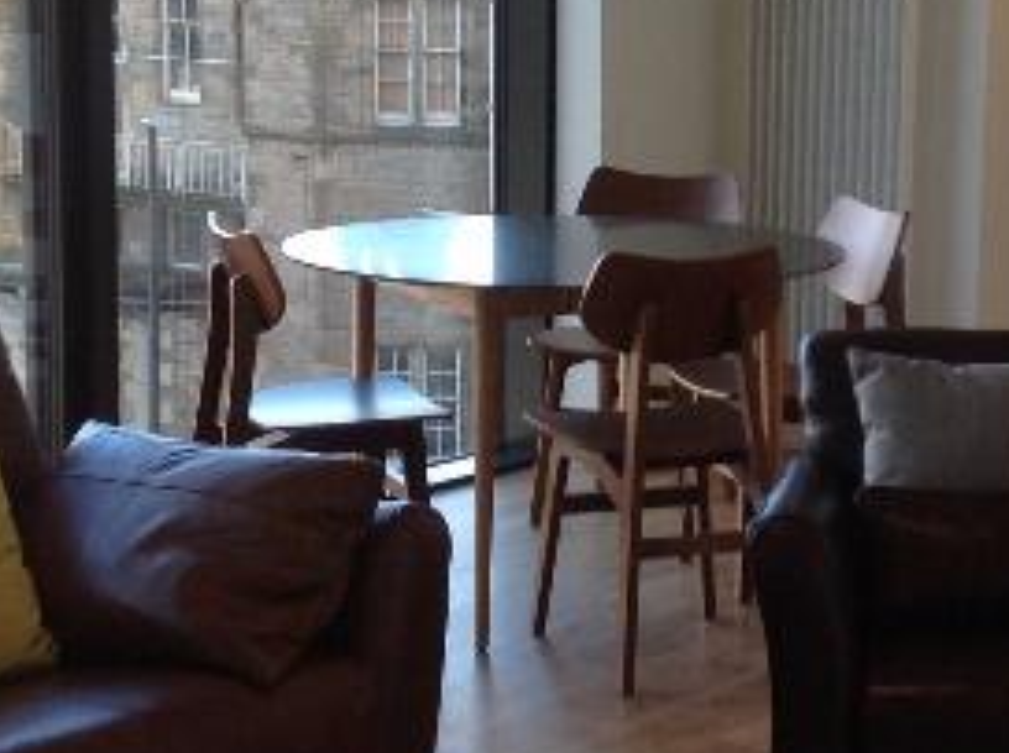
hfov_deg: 20.2
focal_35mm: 97
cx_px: 645
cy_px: 312
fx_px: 2822
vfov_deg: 15.2
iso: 40
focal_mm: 3.3
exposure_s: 1/60
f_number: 2.4
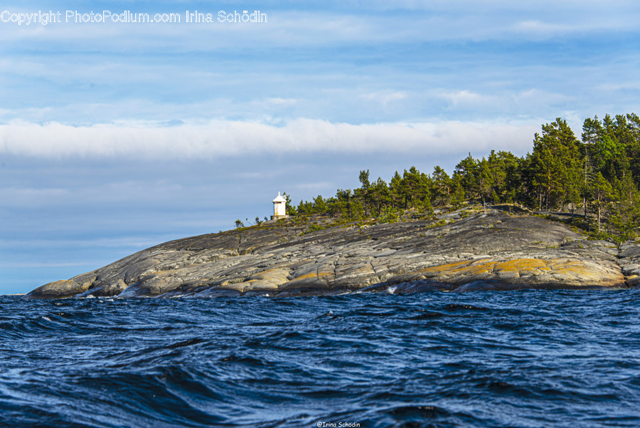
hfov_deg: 20.4
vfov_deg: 13.7
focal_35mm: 100
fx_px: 1779
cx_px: 320
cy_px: 214
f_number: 8
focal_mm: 100
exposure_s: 1/250
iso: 100
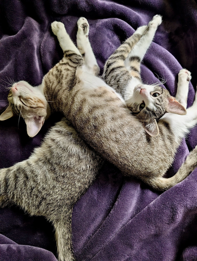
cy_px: 130
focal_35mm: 24
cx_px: 98
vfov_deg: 71.5
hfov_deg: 56.9
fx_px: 182
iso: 796
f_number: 1.68
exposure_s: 1/96.1
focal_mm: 6.9
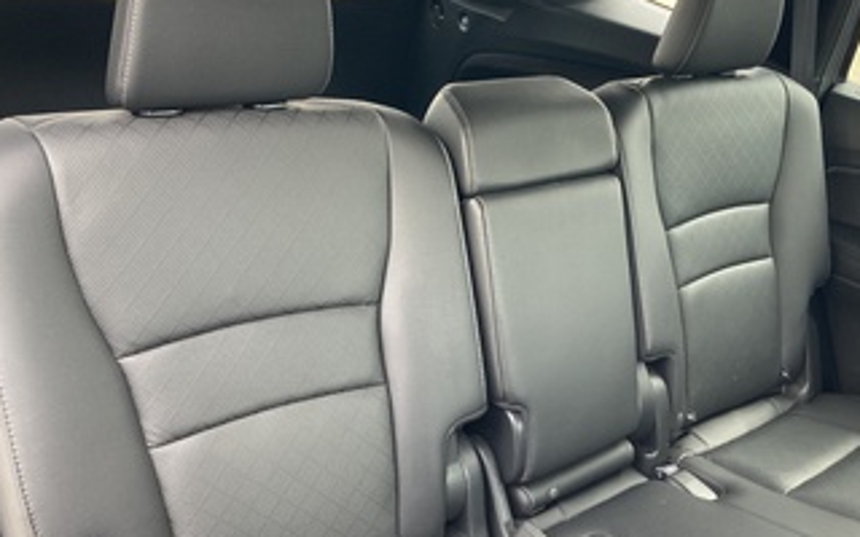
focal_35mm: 39
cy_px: 289
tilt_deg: -24.3
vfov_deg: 32.8
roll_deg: -6.5
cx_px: 543
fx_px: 914
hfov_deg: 49.8
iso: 80
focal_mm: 3.99
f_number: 1.8
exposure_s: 1/80
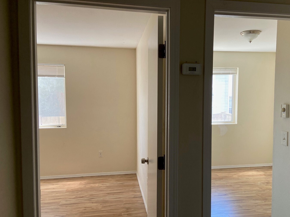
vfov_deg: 45.4
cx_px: 165
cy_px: 118
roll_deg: -0.2
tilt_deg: -4.9
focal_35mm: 31
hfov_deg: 58.1
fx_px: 260
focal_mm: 4.25
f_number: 1.8
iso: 125
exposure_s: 1/121
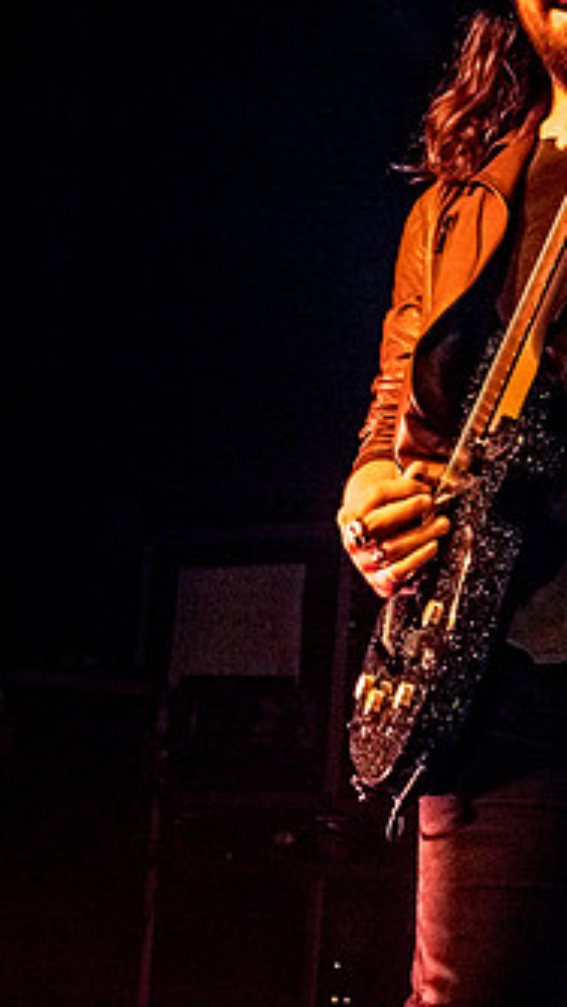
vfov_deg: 16.4
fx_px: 3473
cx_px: 583
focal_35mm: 130
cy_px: 292
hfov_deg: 9.3
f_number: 4
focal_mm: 31
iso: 800
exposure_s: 1/160
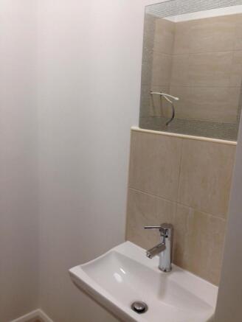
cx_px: 121
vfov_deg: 55.3
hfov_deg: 43.0
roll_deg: -3.0
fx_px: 307
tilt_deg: -12.3
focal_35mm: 33
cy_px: 161
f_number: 2.4
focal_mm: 4.12
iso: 50
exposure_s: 1/30
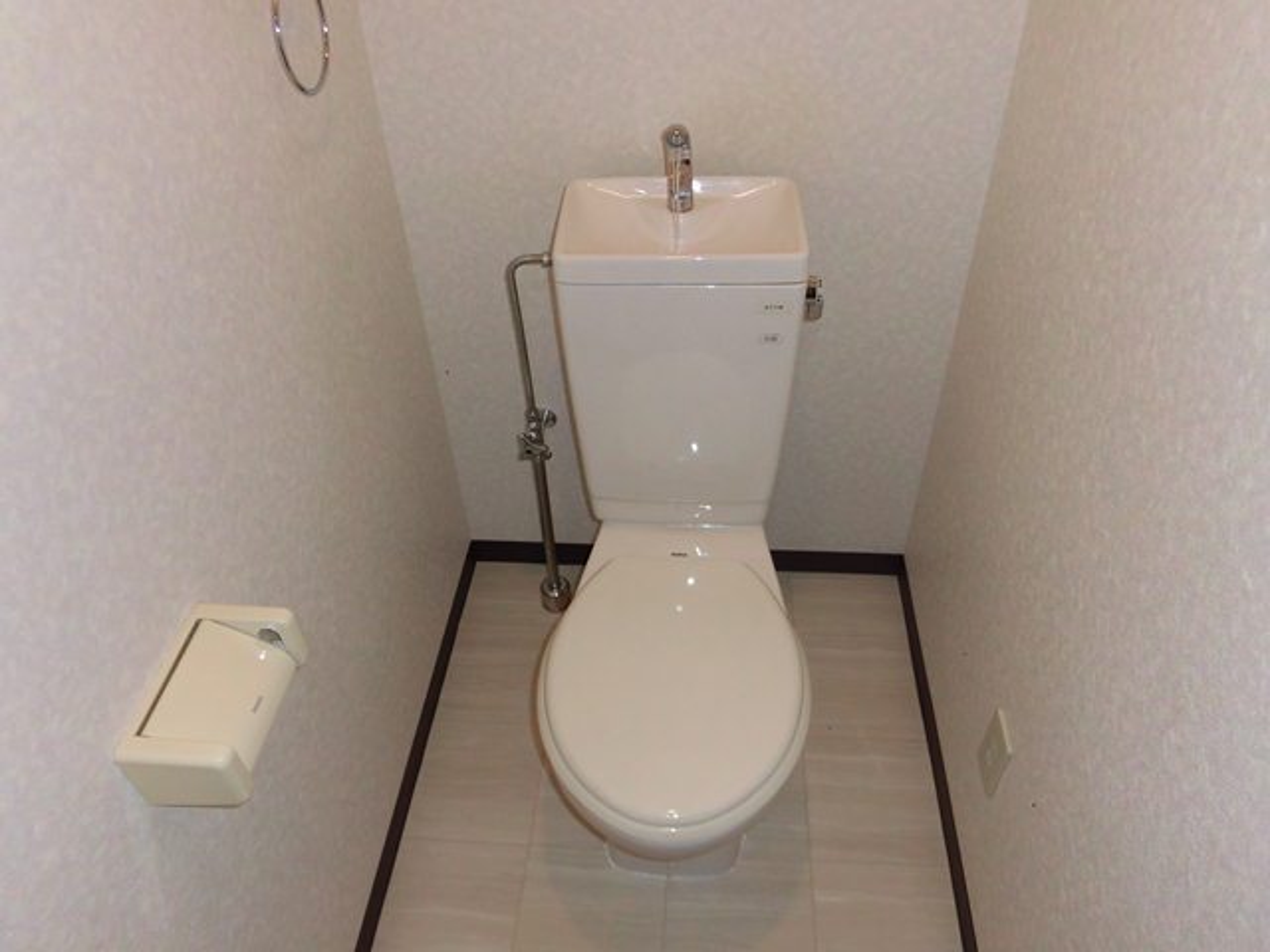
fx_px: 881
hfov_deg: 71.6
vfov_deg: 56.8
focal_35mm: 24
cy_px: 476
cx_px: 635
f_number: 3.1
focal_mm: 4.3
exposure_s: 1/30
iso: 100
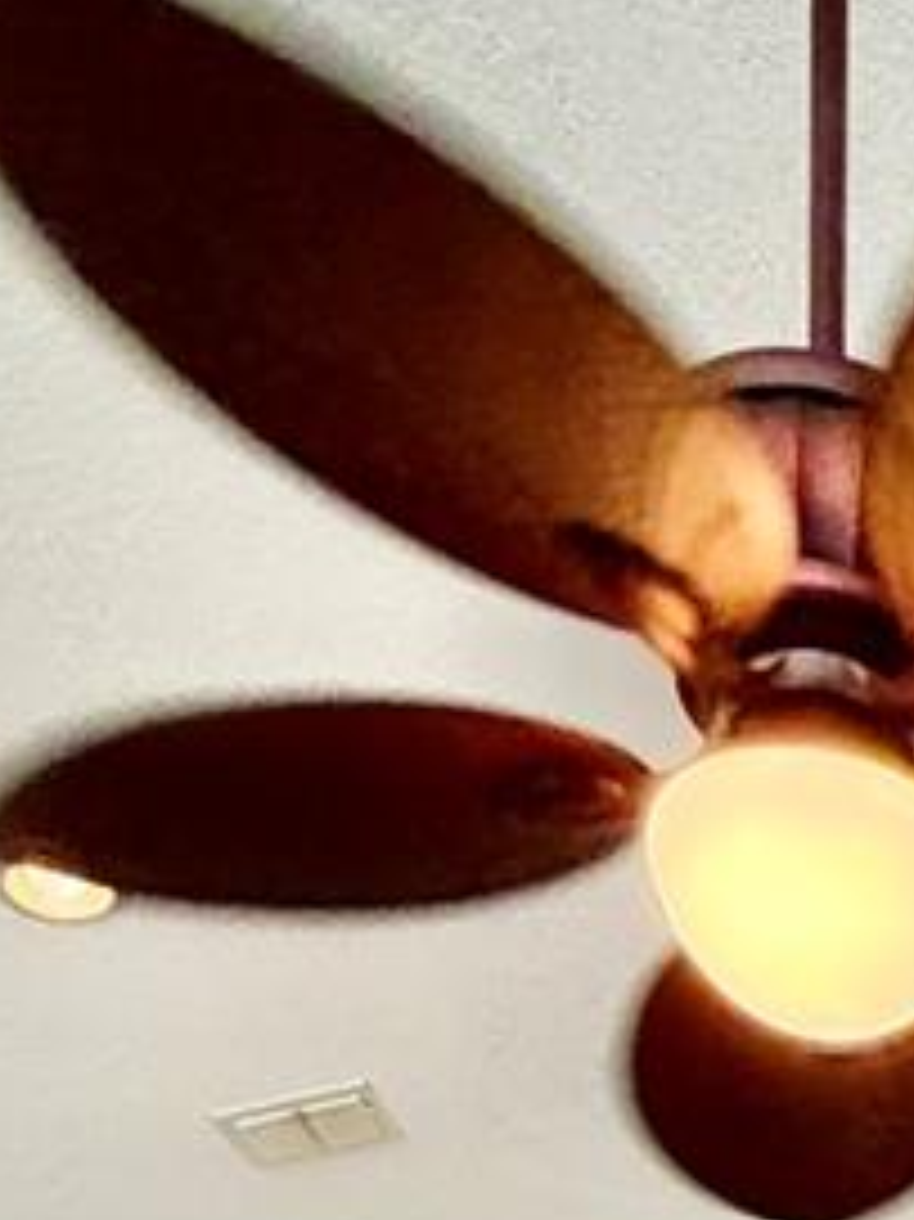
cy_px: 2260
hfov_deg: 20.6
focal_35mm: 62
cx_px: 1319
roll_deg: -0.8
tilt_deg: +1.4
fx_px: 2184
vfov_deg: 20.5
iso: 320
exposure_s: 1/120
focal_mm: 2.22
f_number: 2.2
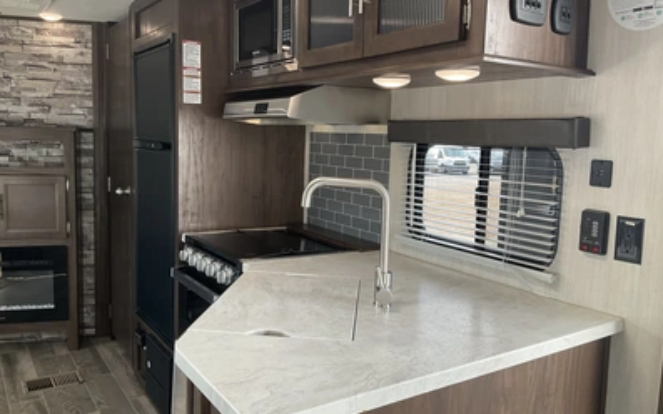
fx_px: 560
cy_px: 197
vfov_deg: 40.6
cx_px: 332
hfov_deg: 61.2
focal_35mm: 31
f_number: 1.8
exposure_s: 1/122
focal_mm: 3
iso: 32
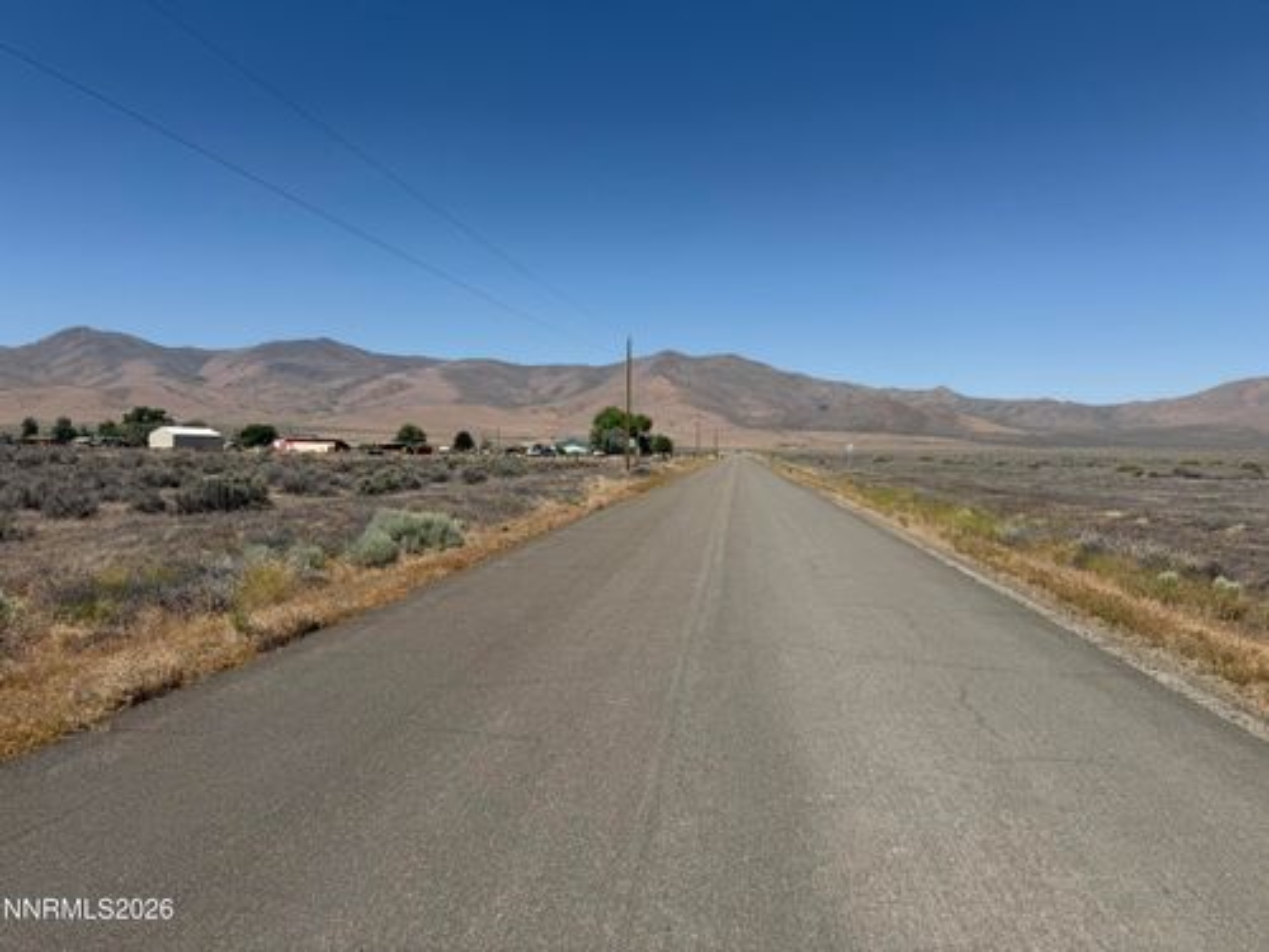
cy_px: 476
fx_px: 880
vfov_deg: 56.8
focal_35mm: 24
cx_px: 634
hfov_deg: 71.6
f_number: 1.78
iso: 80
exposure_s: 1/6711
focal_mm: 6.76
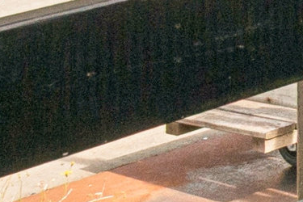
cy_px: -407
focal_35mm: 180
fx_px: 1515
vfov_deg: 6.9
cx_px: 1023
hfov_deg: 8.6
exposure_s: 1/250
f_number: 10
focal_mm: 15
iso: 250
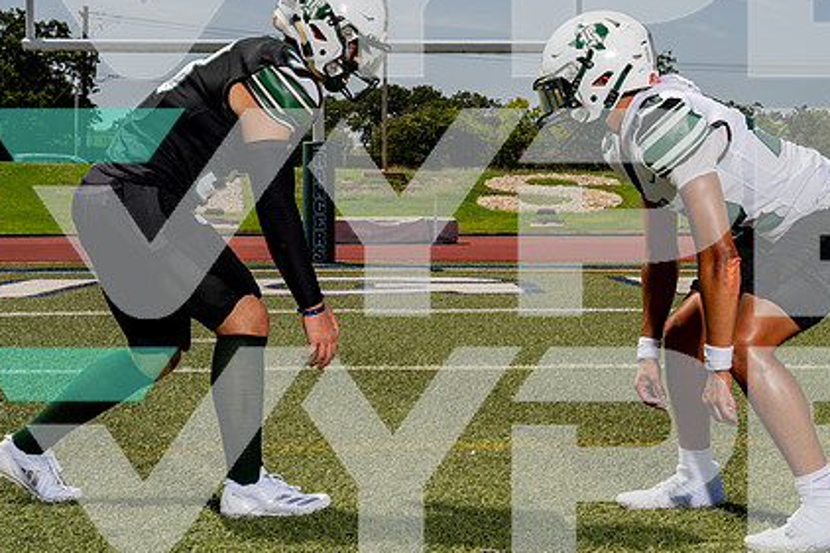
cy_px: 210
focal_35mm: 70
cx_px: 479
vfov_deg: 19.4
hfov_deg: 28.8
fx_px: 1613
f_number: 11
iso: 100
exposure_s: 1/250
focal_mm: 48
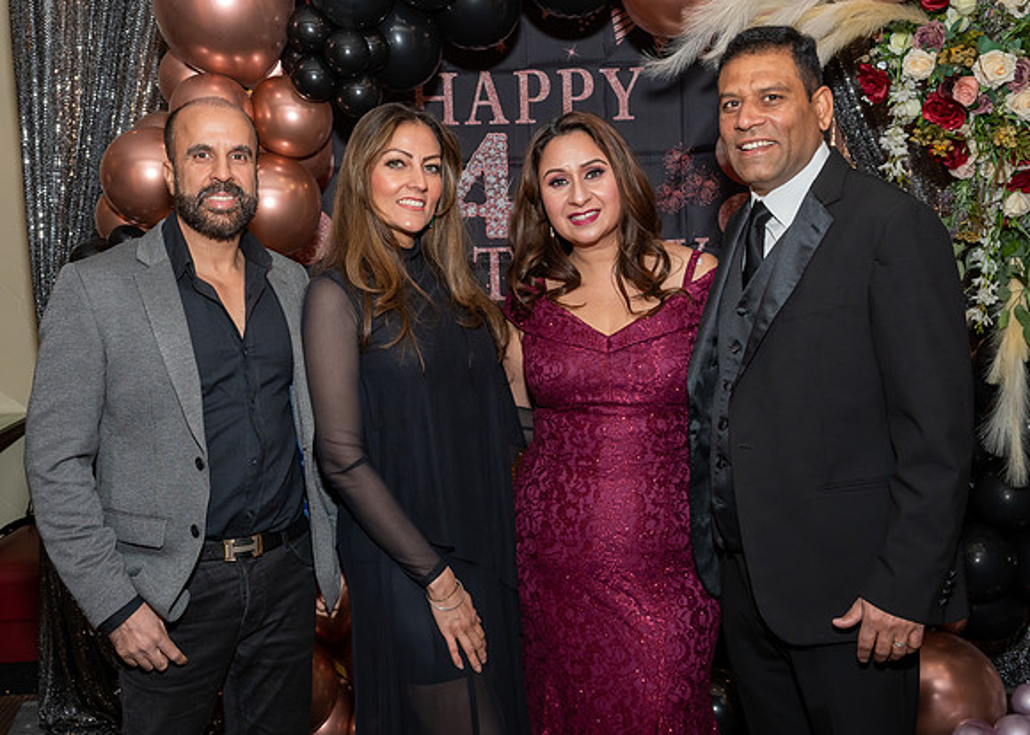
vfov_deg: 32.4
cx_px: 480
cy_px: 360
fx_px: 1264
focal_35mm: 43
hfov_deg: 44.3
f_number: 9
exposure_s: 1/250
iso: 640
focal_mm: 26
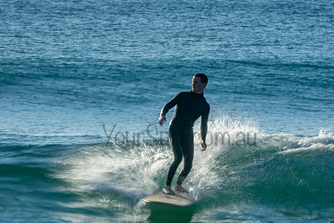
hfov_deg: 2.7
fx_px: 7134
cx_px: 178
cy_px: 129
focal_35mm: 769
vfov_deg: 1.8
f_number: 22
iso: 100
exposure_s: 1/30
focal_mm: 400
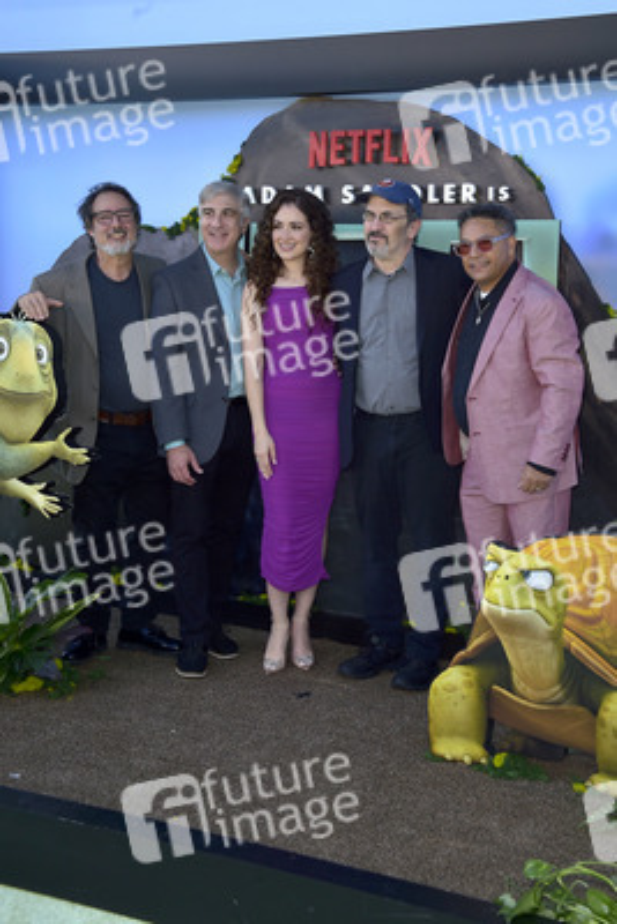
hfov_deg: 28.1
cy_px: 462
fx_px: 1233
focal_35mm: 48
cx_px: 308
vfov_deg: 41.1
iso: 125
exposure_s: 1/250
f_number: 7.1
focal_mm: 48
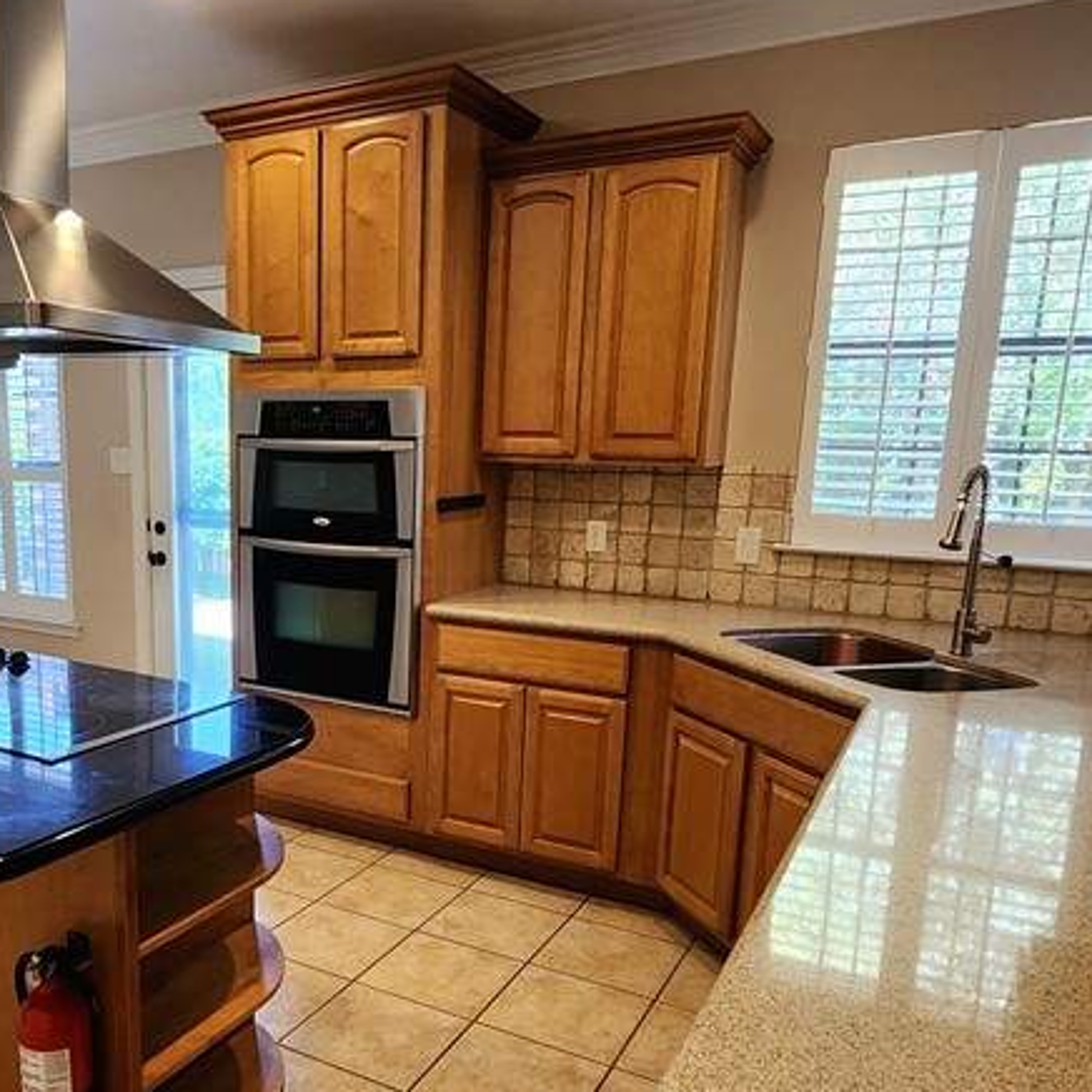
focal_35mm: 27
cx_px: 333
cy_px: 651
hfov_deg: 57.3
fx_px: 964
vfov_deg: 58.6
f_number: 2.2
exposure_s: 1/60.2
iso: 250
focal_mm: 2.2
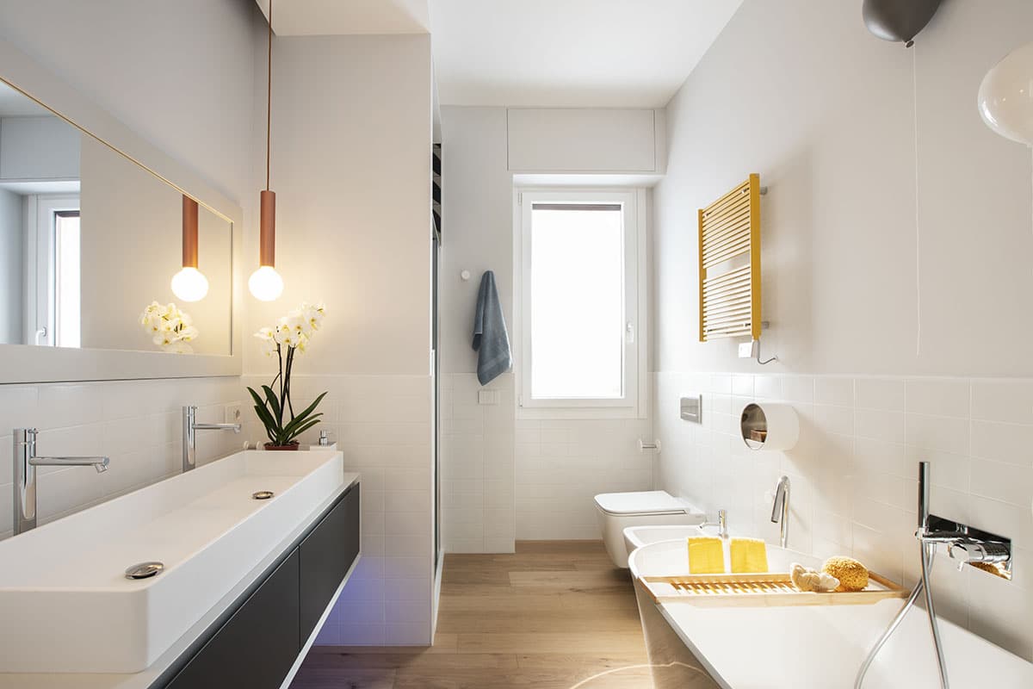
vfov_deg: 70.4
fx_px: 488
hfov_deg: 93.3
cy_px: 344
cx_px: 516
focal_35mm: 17
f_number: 11
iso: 200
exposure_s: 1/30
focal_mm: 17
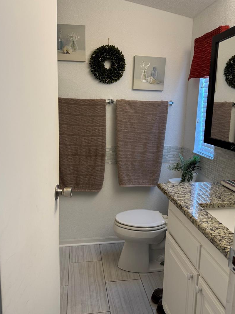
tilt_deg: -9.3
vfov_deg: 65.3
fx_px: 244
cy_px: 147
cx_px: 120
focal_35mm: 27
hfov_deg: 51.3
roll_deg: -1.8
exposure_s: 1/120
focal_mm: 6.76
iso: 125
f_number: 1.78
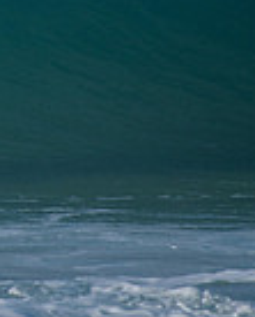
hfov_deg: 0.8
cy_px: -3
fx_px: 19078
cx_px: -331
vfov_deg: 1.0
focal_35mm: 2029
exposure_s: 1/2000
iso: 220
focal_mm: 500
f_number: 5.6
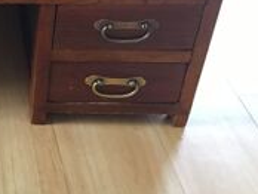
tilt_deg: -31.7
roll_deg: +1.5
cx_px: -68
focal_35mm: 80
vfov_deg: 17.9
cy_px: -10
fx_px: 597
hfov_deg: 22.1
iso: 250
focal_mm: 4.15
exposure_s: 1/33
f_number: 2.2
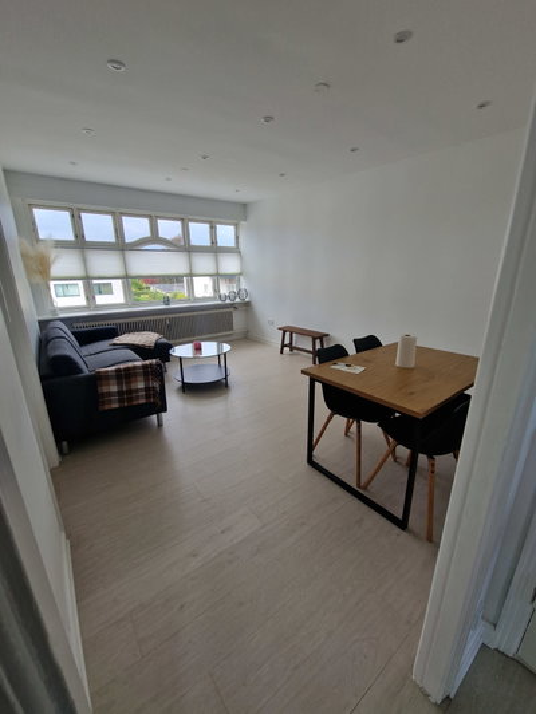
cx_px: 268
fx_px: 268
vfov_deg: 106.2
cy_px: 357
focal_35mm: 13
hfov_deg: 89.9
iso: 80
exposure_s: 1/100
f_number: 2.2
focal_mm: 2.2
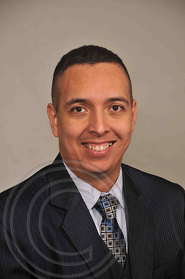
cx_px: 92
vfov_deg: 14.4
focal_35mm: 142
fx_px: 1101
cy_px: 140
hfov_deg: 9.6
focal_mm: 95
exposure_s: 1/60
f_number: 6.3
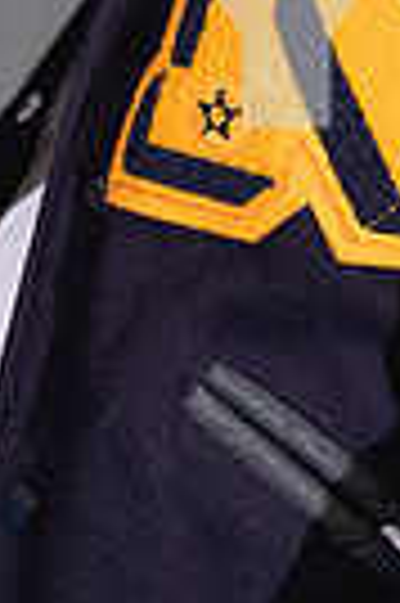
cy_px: -324
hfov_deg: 8.1
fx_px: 2807
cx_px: 404
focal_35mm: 168
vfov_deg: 11.7
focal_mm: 50
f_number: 4
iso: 500
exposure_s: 1/250
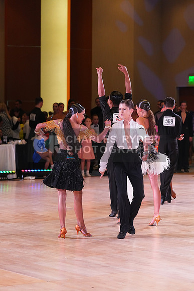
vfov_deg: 17.5
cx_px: 97
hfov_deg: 11.7
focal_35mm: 117
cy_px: 146
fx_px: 945
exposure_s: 1/250
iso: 3200
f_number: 4.5
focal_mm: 117
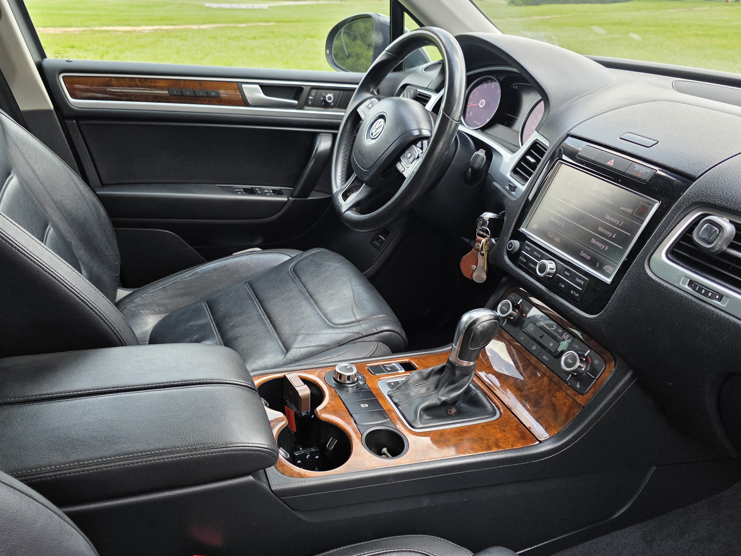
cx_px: 338
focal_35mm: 29
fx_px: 621
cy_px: 270
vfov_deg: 48.2
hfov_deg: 61.6
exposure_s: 1/359
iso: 50
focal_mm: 6.3
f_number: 1.7
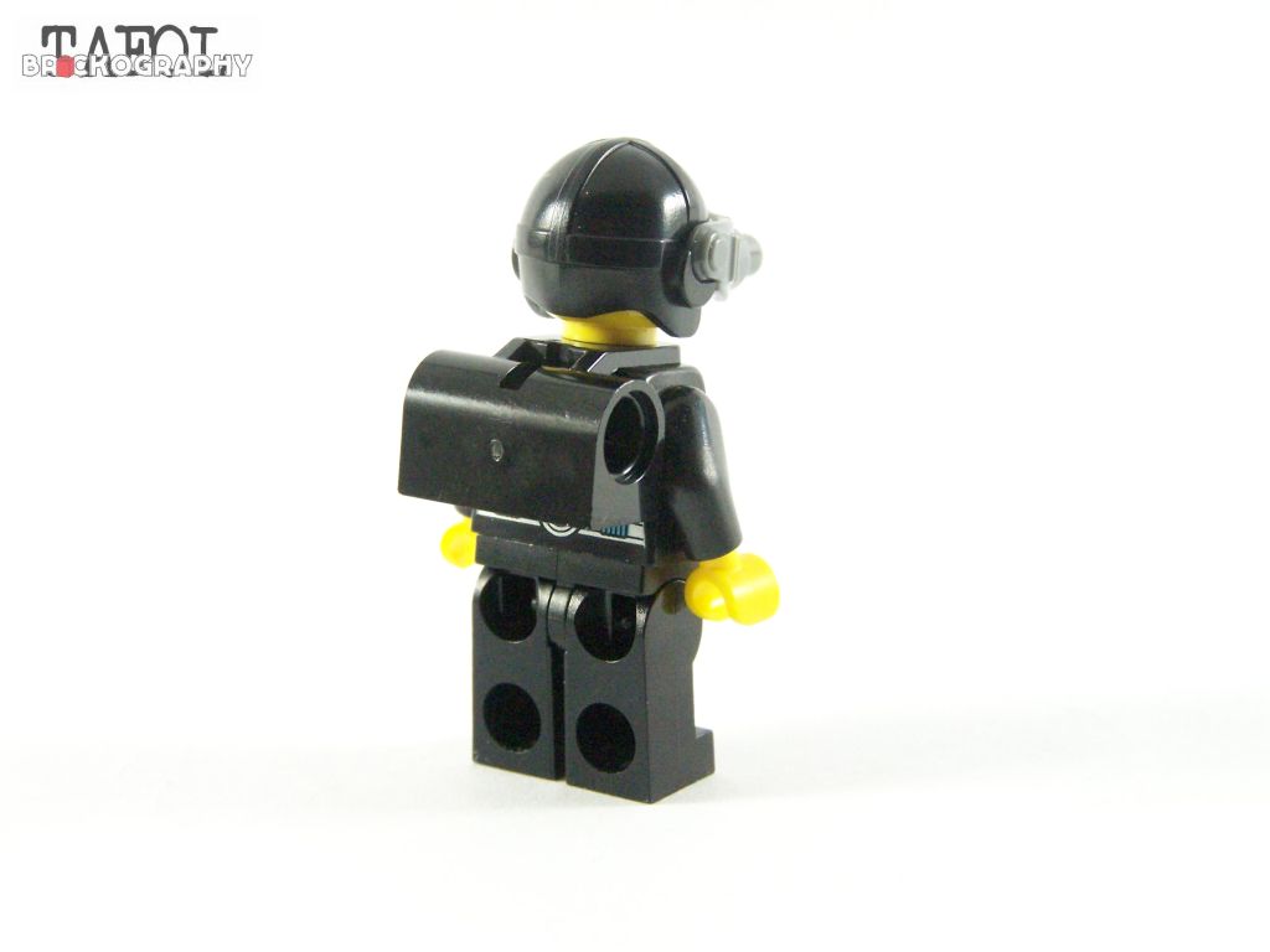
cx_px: 635
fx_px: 3852
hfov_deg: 18.7
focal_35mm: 105
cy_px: 476
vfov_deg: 14.1
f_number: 4
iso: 400
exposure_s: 1/60
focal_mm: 17.5
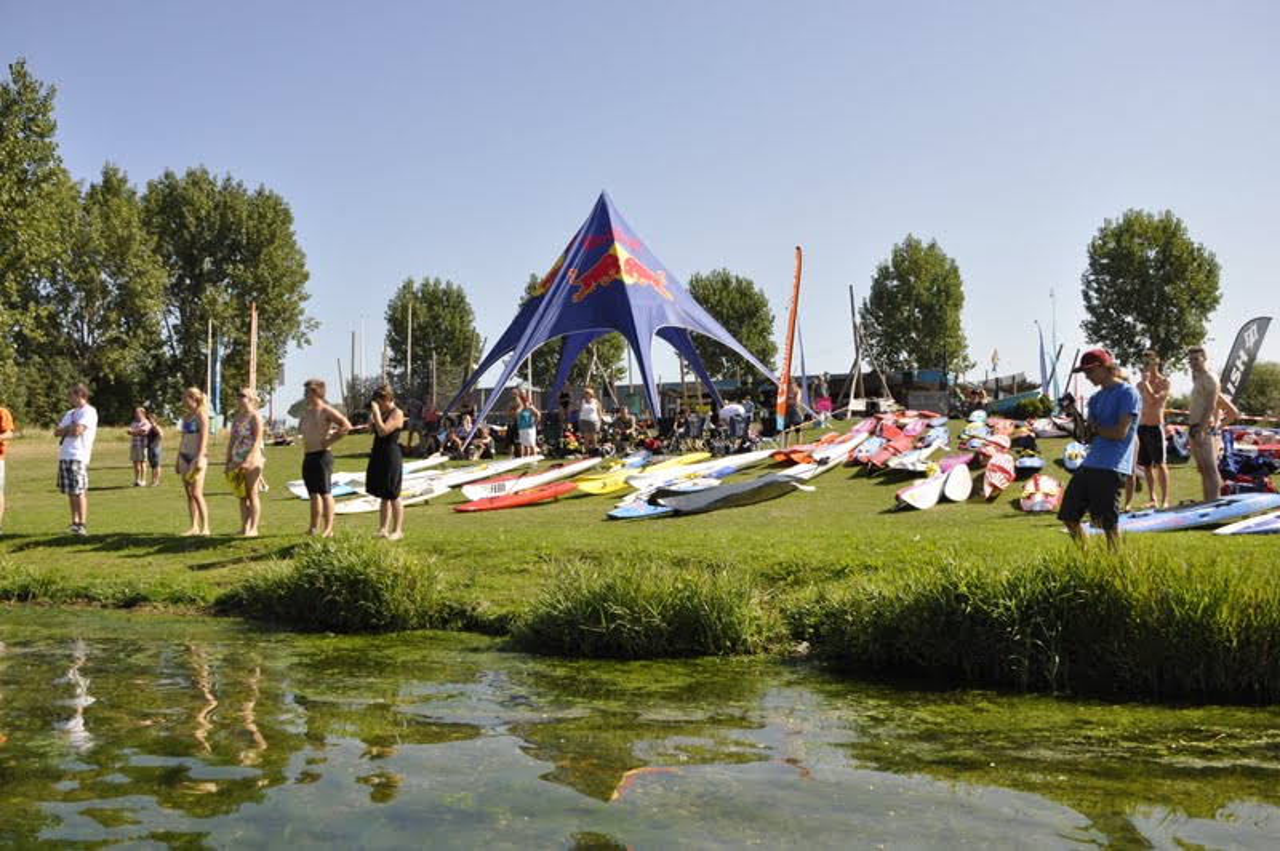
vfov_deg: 41.6
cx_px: 640
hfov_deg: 59.5
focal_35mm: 32
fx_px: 1119
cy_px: 426
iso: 400
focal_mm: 21
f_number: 6.3
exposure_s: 1/1600
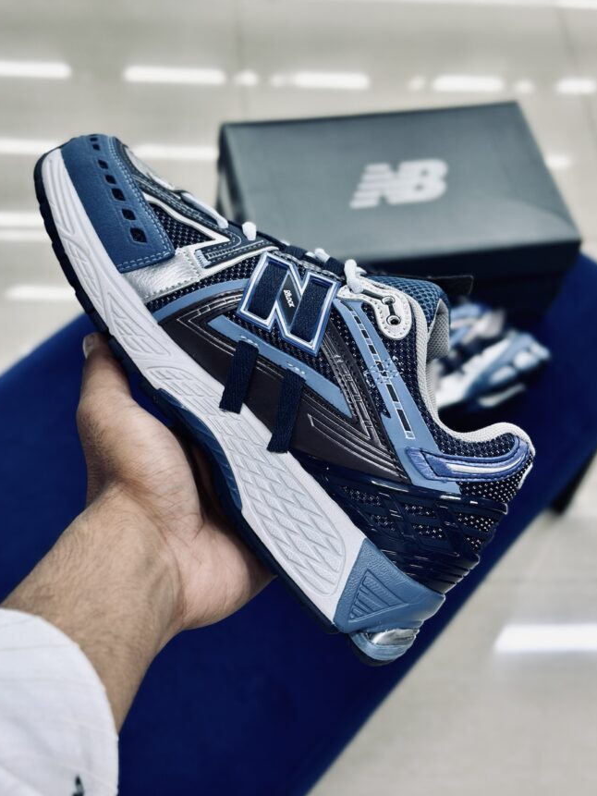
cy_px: 399
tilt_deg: -54.5
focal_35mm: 52
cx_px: 298
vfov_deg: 36.8
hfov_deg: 28.0
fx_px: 1195
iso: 80
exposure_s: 1/100
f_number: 1.78
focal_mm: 6.86
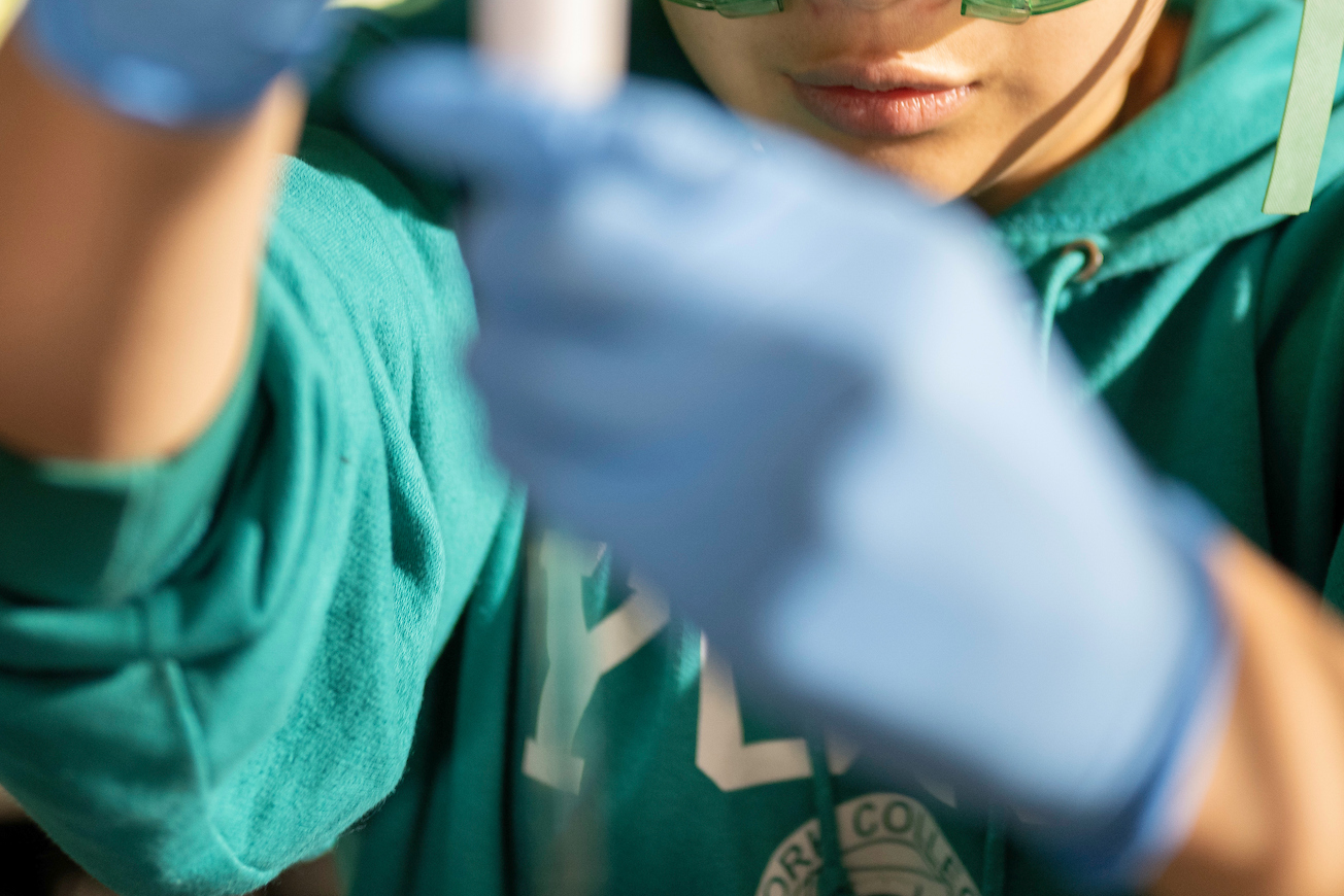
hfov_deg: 22.1
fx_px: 3435
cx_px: 767
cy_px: 119
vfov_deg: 14.7
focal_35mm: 92
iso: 640
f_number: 1.8
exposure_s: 1/125
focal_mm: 50
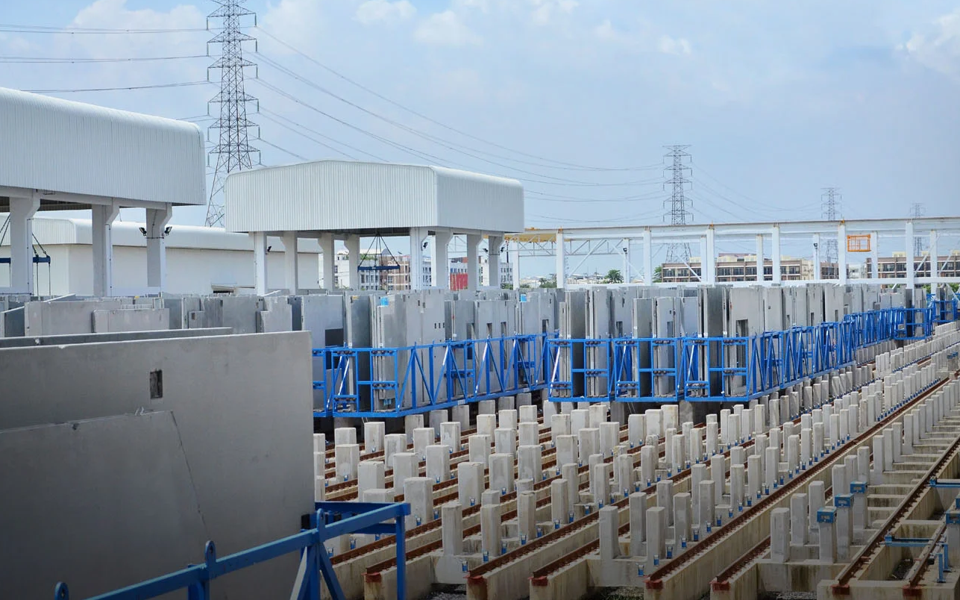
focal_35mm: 74
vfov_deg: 17.6
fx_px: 1936
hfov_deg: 27.9
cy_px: 289
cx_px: 476
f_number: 5
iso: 800
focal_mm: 48
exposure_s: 1/8000
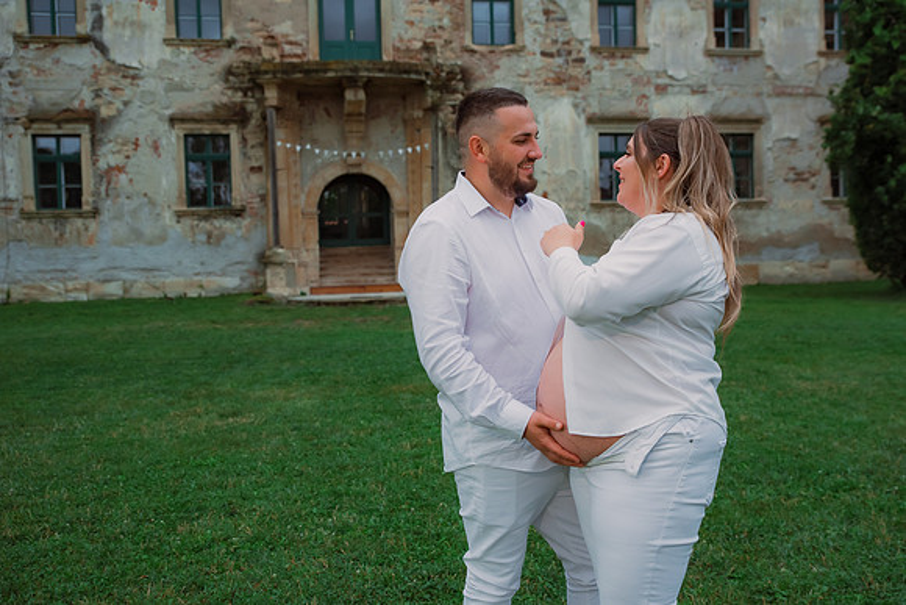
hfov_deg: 50.1
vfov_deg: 34.7
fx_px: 968
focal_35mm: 38
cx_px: 489
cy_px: 284
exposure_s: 1/250
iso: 500
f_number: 3.2
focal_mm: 35
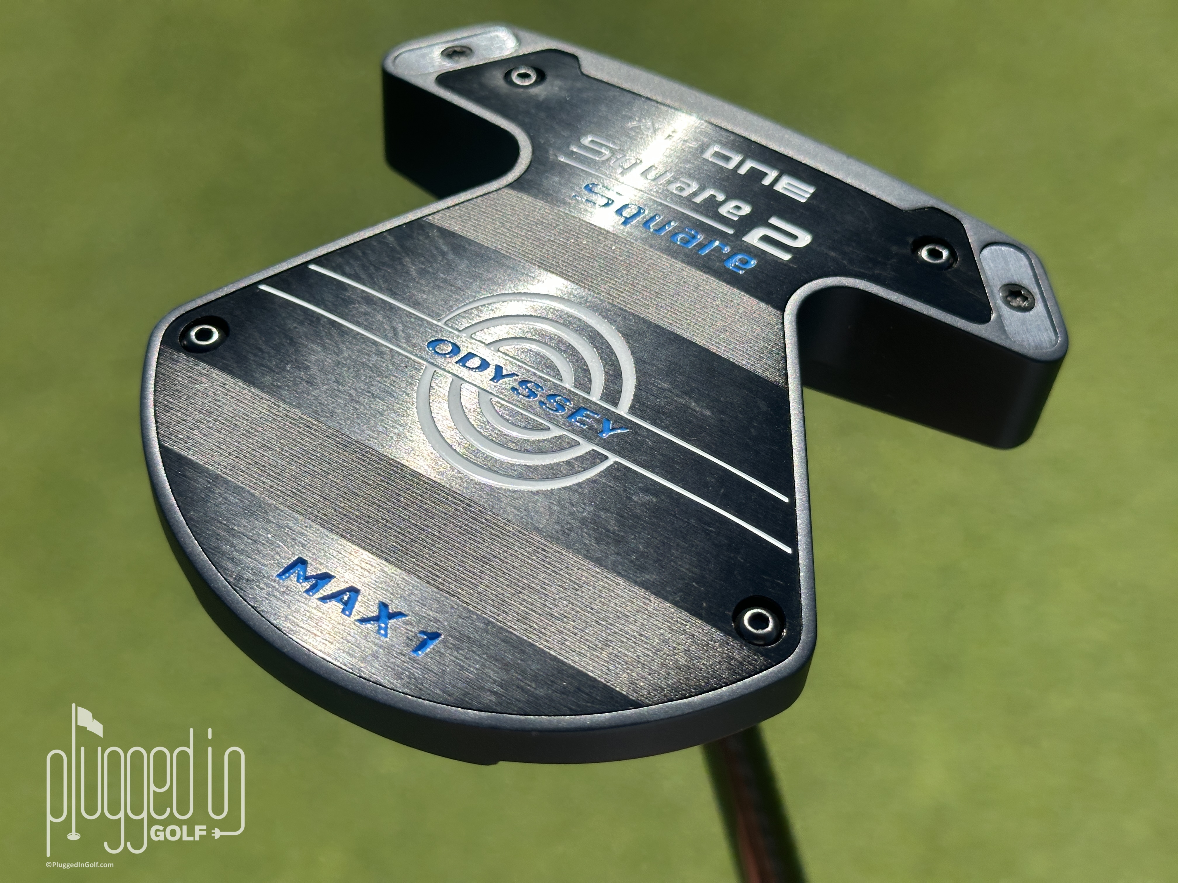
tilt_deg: -63.2
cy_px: 442
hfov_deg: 39.7
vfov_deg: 30.3
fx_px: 1633
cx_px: 589
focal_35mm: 48
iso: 64
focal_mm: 6.86
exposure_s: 1/4367
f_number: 1.78
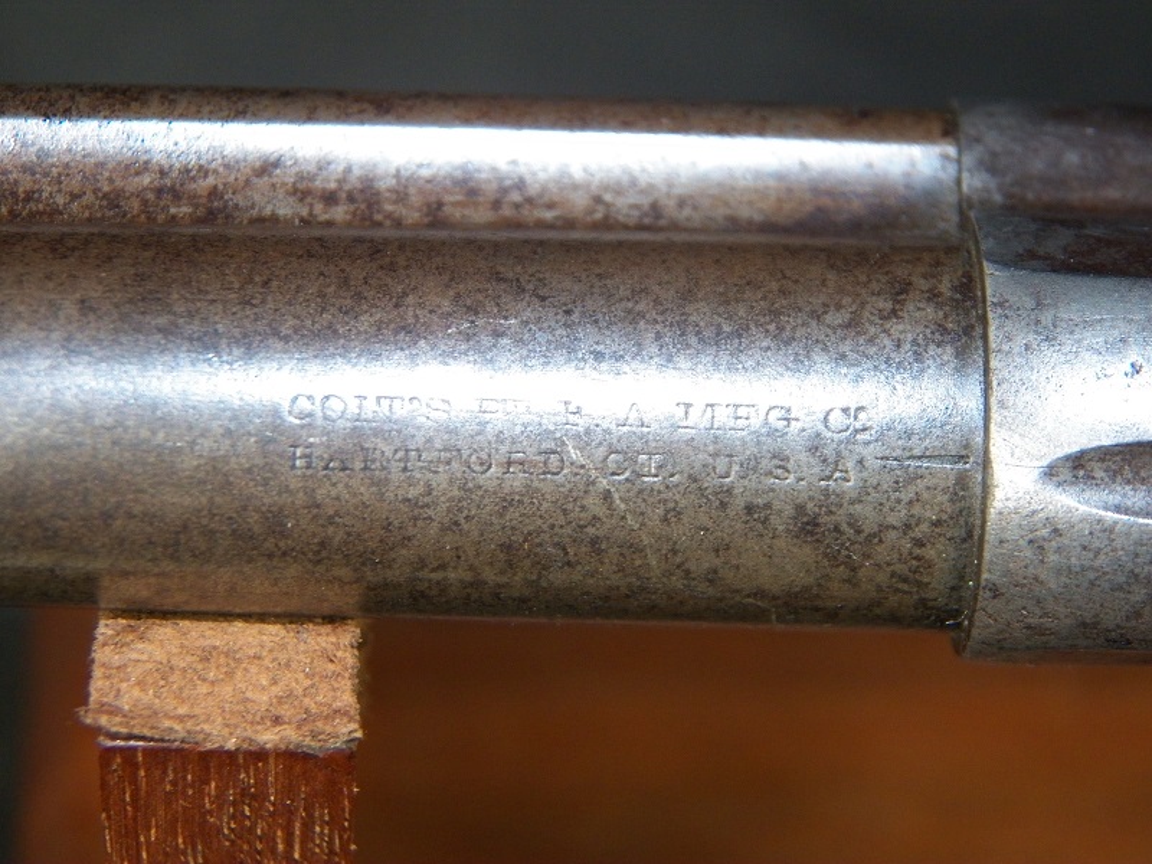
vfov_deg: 11.8
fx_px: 4193
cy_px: 432
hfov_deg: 15.6
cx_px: 576
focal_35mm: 126
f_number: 4
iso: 400
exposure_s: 1/50
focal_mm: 22.6
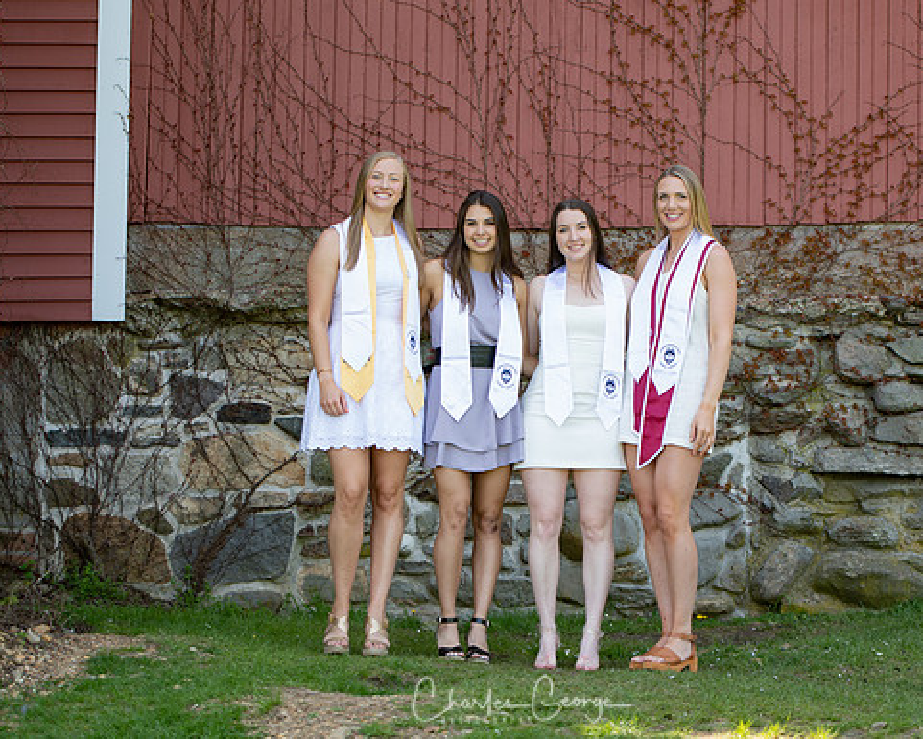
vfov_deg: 12.8
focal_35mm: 121
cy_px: 370
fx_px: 3306
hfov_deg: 15.9
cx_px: 503
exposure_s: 1/200
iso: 100
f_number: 2.8
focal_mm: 70
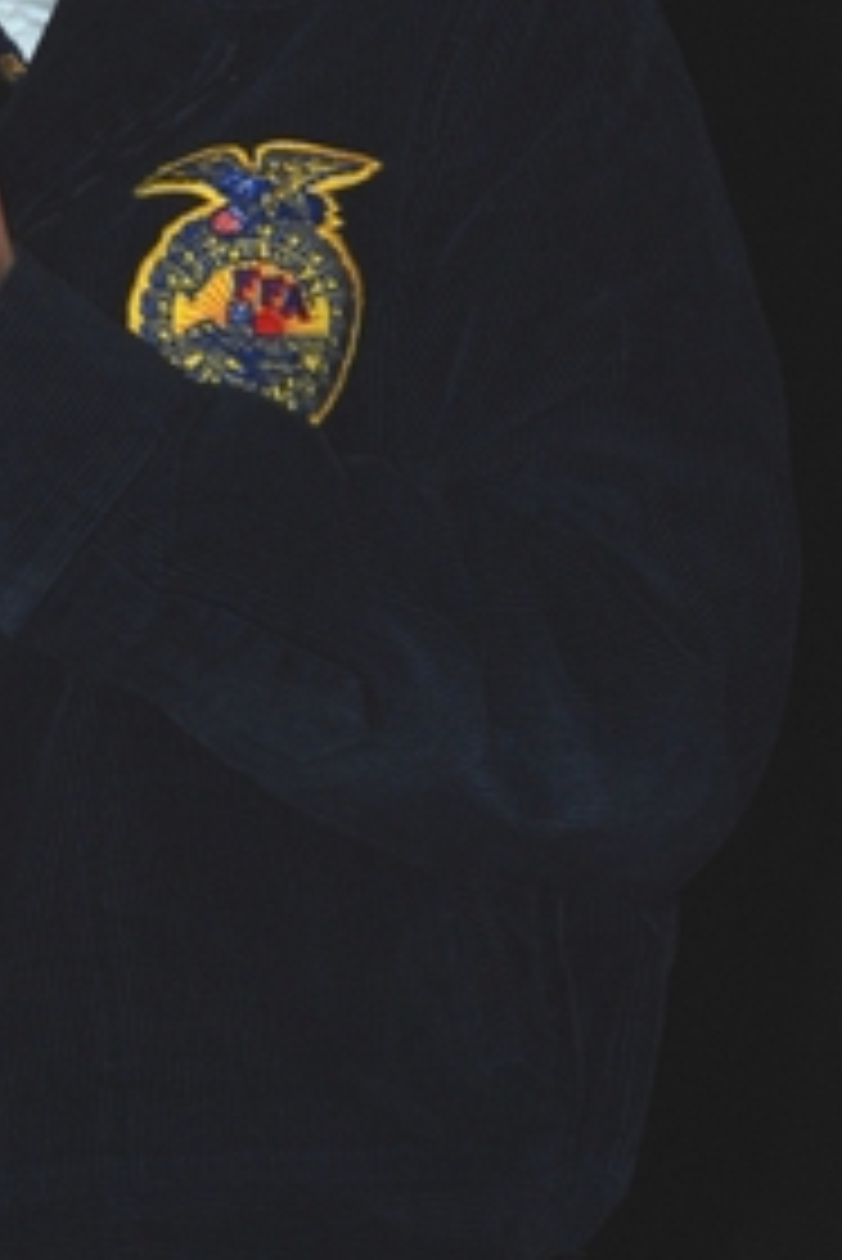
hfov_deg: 2.5
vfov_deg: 3.8
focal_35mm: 543
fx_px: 19037
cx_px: 54
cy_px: 220
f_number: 5.6
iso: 250
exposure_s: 1/60
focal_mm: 135
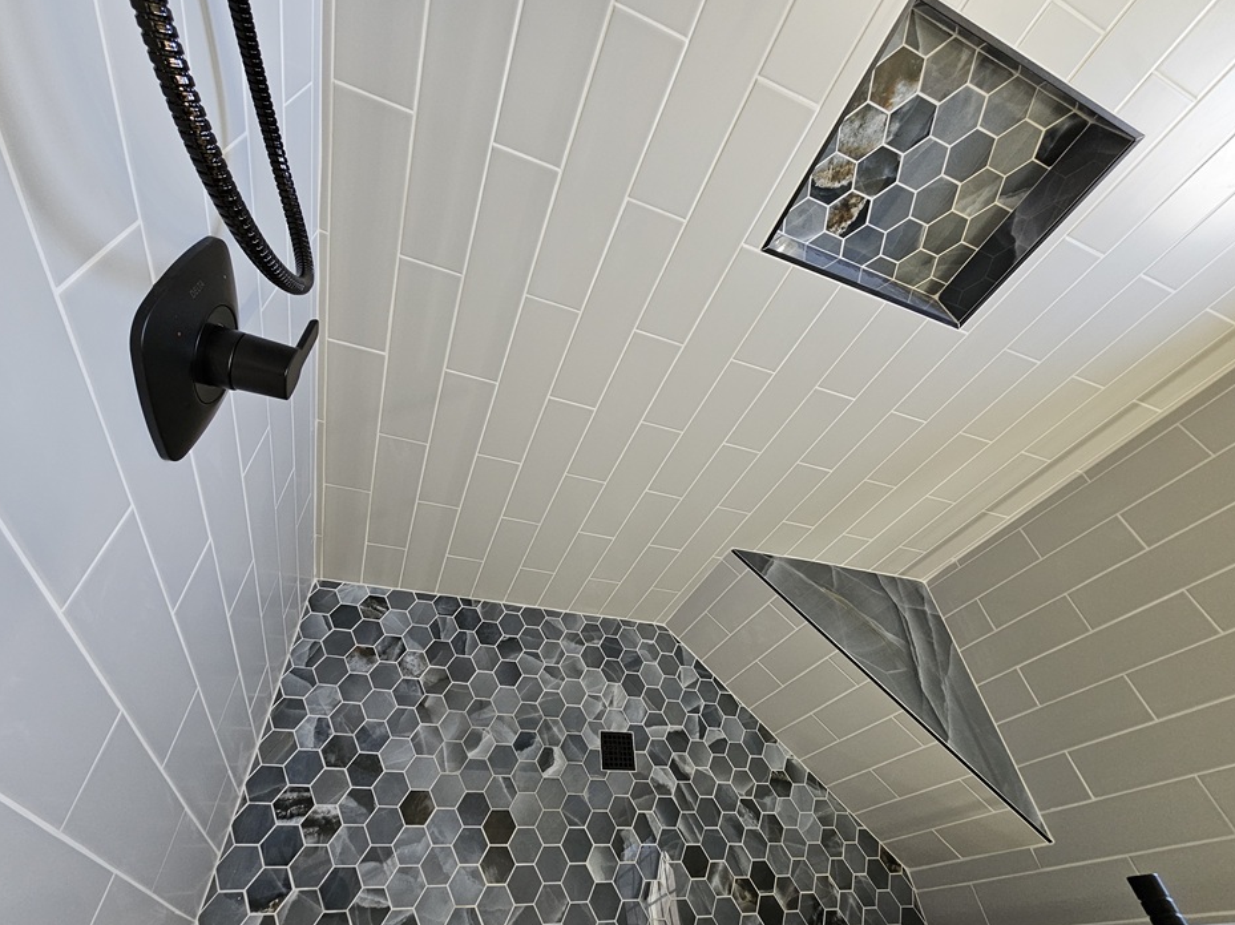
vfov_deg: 85.6
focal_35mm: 14
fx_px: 499
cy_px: 470
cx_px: 610
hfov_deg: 102.1
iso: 250
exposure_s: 1/60
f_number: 2.2
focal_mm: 2.2
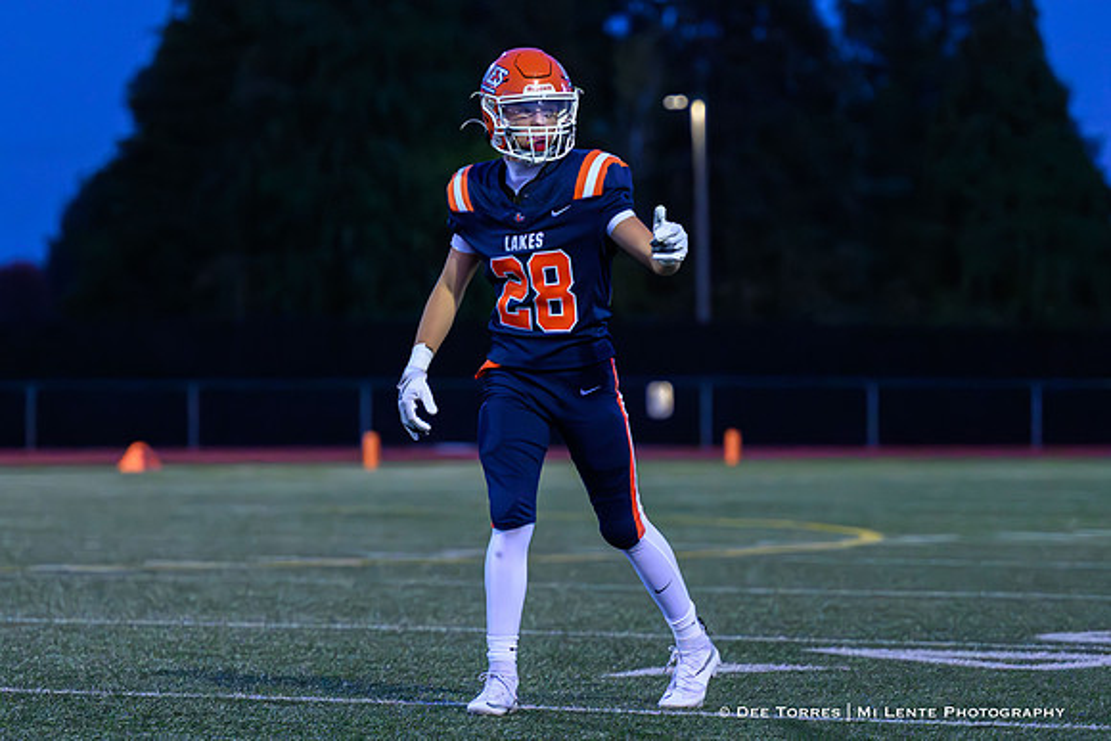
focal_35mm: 217
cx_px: 537
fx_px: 6696
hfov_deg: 9.5
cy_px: 425
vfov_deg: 6.3
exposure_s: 1/1000
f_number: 4
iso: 16000
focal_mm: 170
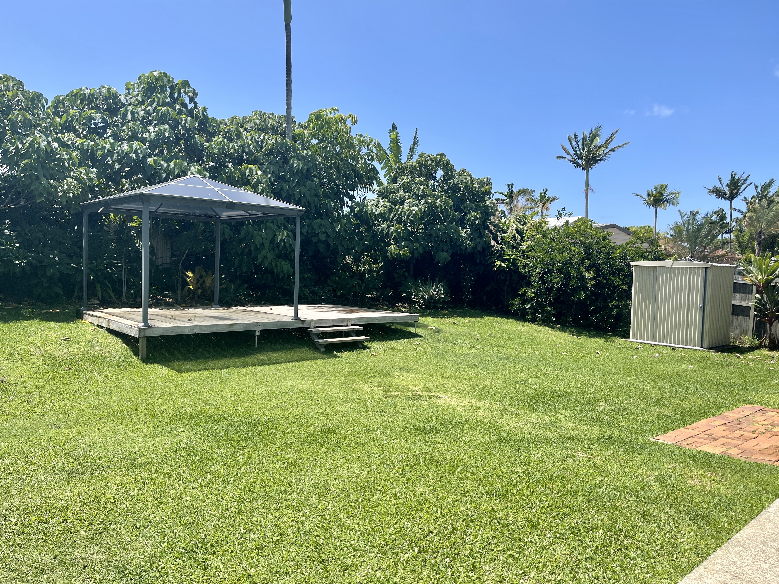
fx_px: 585
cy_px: 292
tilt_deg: -2.7
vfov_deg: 53.1
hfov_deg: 67.3
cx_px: 390
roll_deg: -2.2
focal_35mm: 26
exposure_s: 1/2597
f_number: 1.6
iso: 32
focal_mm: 5.1
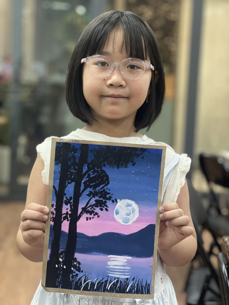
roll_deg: -3.1
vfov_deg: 25.3
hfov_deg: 19.1
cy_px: 152
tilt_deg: -5.7
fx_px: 679
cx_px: 114
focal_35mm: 77
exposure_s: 1/33
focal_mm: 9
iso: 160
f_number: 2.8
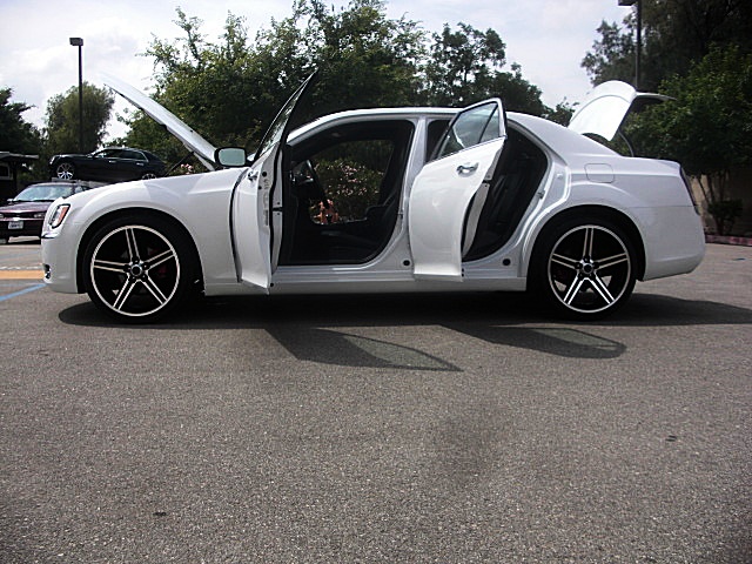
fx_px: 782
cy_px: 282
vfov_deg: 39.7
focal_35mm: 36
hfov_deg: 51.4
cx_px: 376
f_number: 7.9
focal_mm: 6.3
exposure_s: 1/125
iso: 50
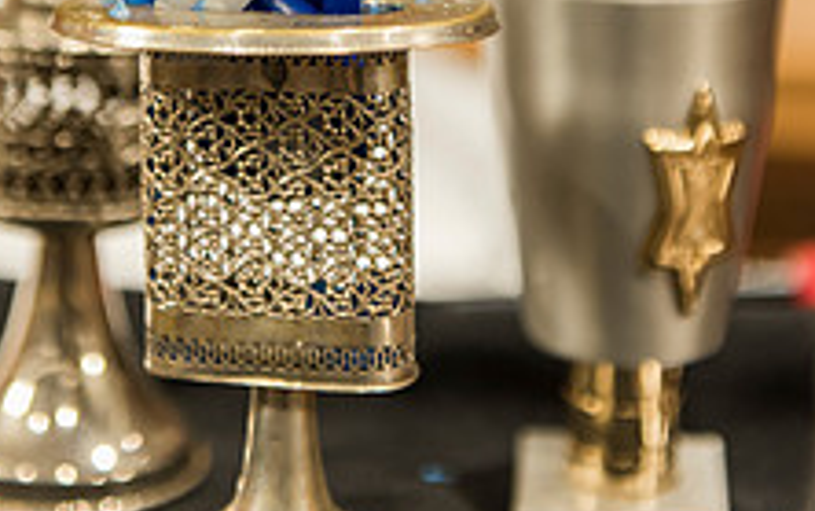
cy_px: -173
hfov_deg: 16.8
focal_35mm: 124
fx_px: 2756
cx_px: 319
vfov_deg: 10.3
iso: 1000
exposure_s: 1/50
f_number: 2.8
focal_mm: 60
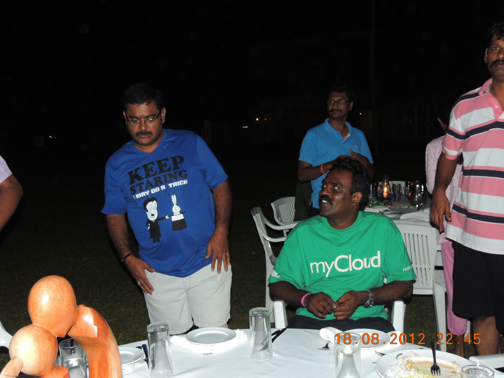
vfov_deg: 36.0
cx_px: 252
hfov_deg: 46.8
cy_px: 189
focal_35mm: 40
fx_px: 582
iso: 200
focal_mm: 7.1
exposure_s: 1/30
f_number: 3.3
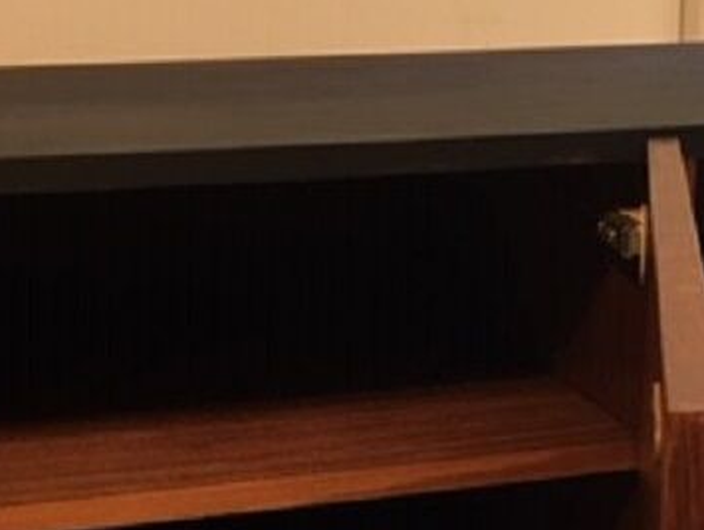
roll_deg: -0.6
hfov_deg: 22.3
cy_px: 754
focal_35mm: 87
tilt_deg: -25.1
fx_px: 1771
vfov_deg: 15.8
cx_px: 496
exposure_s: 1/17
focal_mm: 4.15
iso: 40
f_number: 2.2
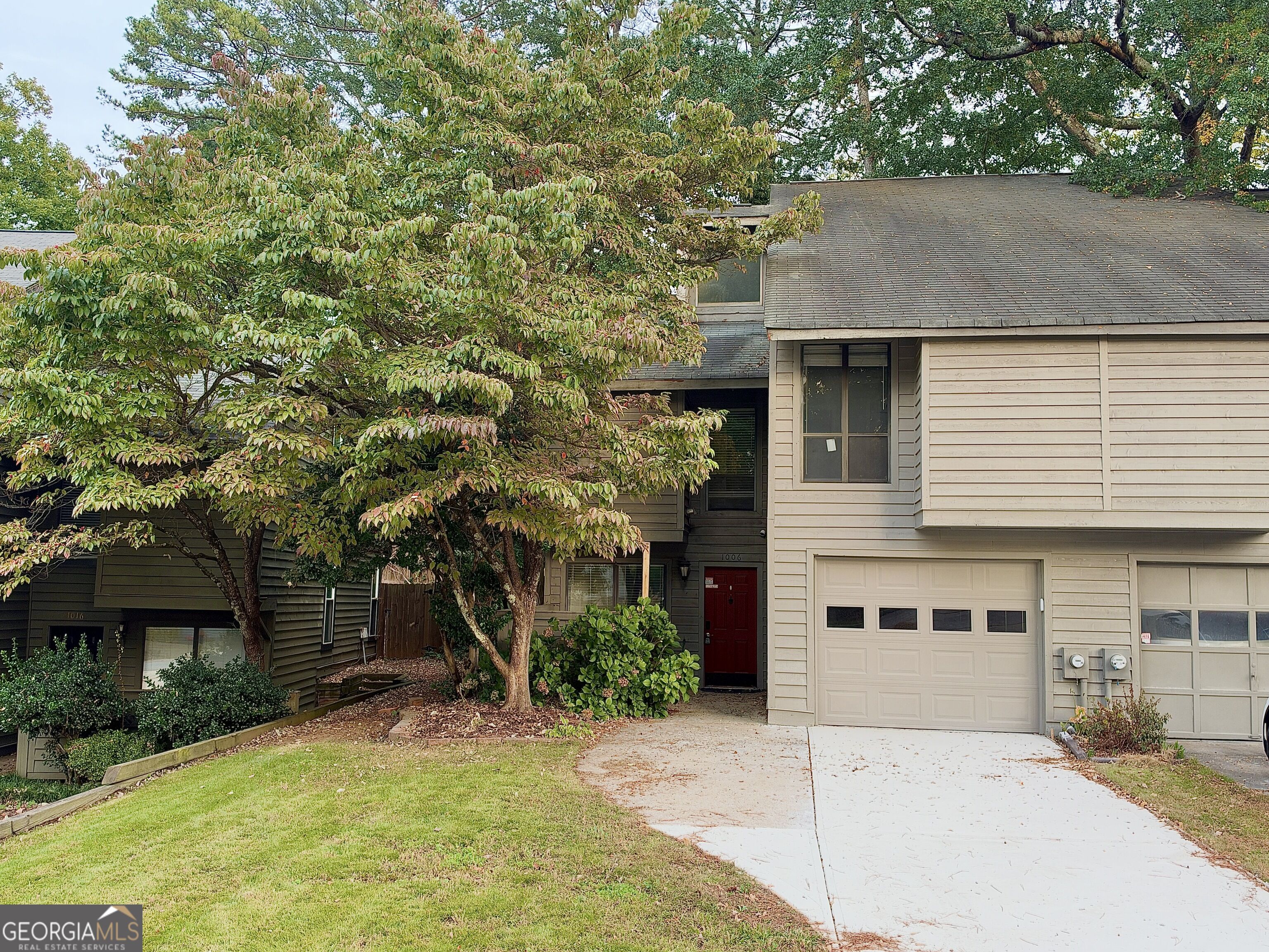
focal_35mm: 30
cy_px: 476
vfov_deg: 46.8
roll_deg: -0.5
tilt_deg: +6.0
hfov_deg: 60.0
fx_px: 1100
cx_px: 634
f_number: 1.8
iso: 125
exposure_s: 1/121
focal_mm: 6.93
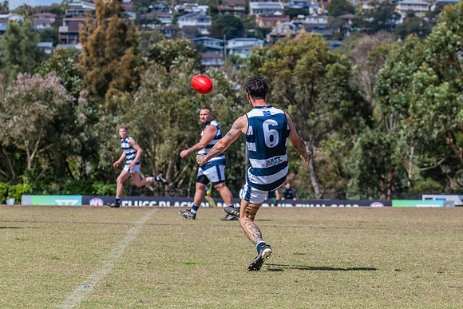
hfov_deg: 11.3
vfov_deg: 7.5
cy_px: 153
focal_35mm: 182
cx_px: 246
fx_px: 2343
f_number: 8
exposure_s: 1/2000
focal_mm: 170
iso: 800
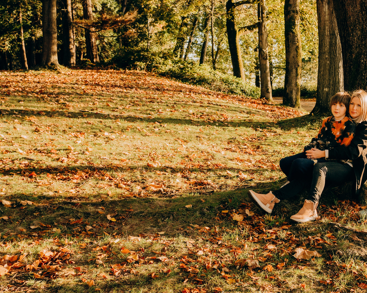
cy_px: 124
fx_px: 532
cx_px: 256
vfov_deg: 30.8
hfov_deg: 37.5
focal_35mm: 49
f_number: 6.3
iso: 200
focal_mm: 35
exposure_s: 1/400
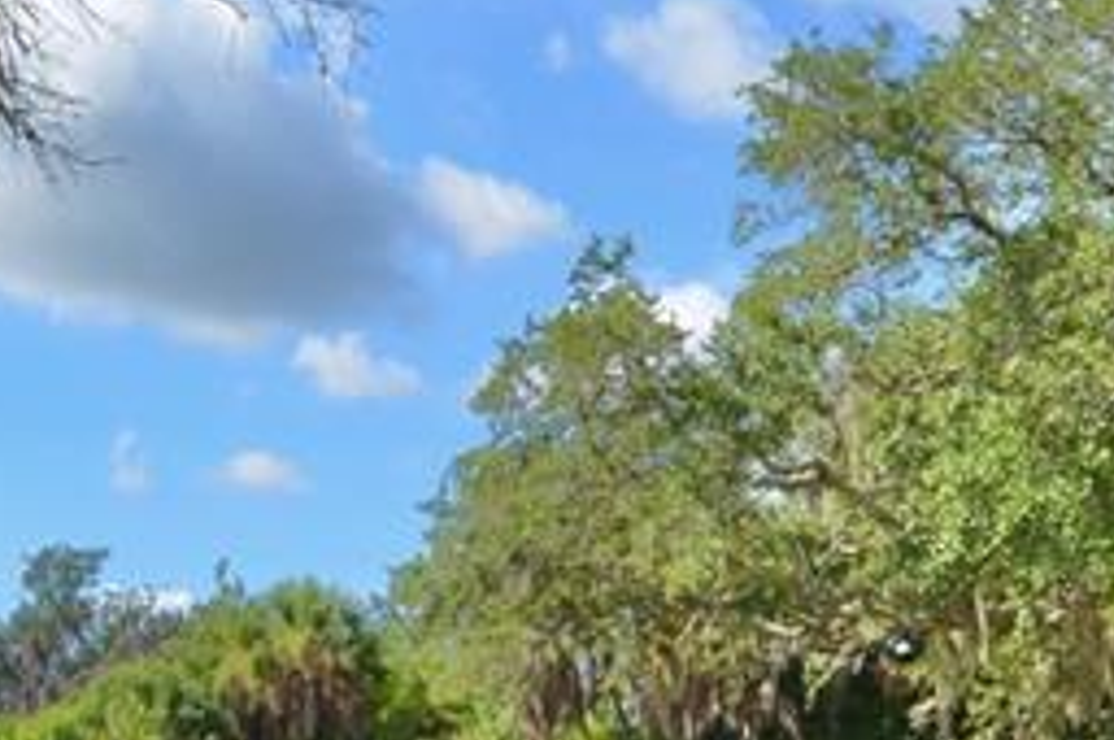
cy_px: 757
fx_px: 4450
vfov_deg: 9.4
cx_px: 387
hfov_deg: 14.2
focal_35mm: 144
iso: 100
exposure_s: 1/250
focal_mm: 24
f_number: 8
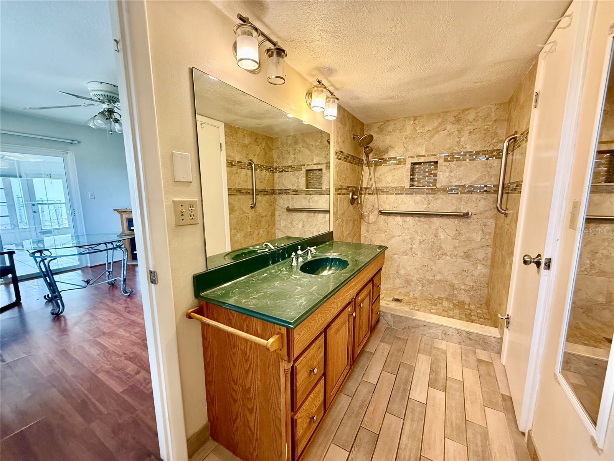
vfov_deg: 85.7
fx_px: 248
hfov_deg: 102.1
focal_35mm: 14
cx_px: 307
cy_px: 230
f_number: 2.2
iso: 320
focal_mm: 2.22
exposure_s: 1/60
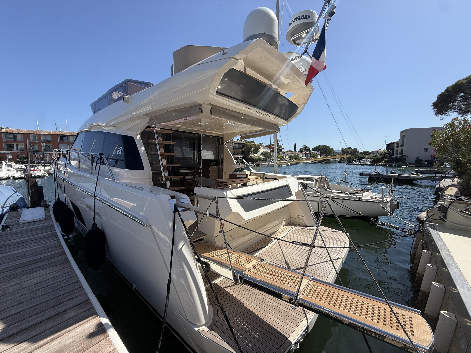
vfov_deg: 85.7
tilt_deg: -4.9
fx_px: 190
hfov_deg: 102.1
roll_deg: +0.3
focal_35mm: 14
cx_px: 236
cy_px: 176
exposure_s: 1/2165
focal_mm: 2.22
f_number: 2.2
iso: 50
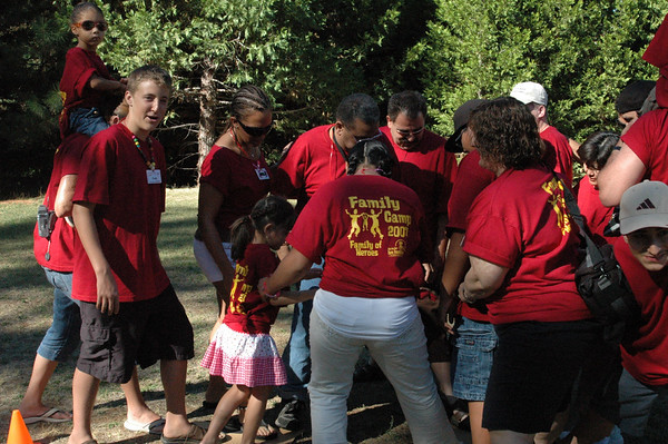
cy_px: 222
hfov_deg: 46.4
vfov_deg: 31.8
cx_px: 334
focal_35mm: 42
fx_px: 779
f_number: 13
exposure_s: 1/640
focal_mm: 28
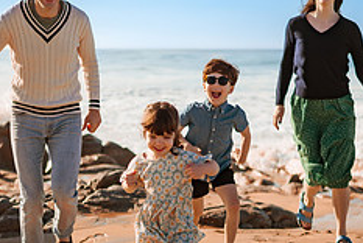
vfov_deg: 15.7
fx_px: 878
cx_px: 187
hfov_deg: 23.3
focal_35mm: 87
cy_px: 150
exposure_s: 1/8000
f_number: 1.8
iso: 100
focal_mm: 35
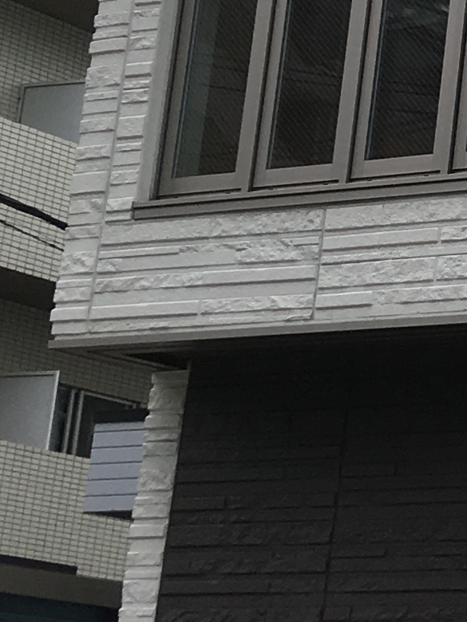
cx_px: 1107
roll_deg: -3.5
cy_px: 183
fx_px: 2698
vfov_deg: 13.1
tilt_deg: +13.9
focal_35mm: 150
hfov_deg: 9.0
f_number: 2.2
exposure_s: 1/1304
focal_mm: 4.15
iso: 25
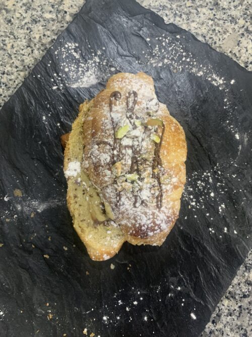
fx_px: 252
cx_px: 126
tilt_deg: -81.6
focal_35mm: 26
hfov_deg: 53.0
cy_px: 168
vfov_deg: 67.3
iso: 200
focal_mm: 4.25
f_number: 1.8
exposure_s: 1/50
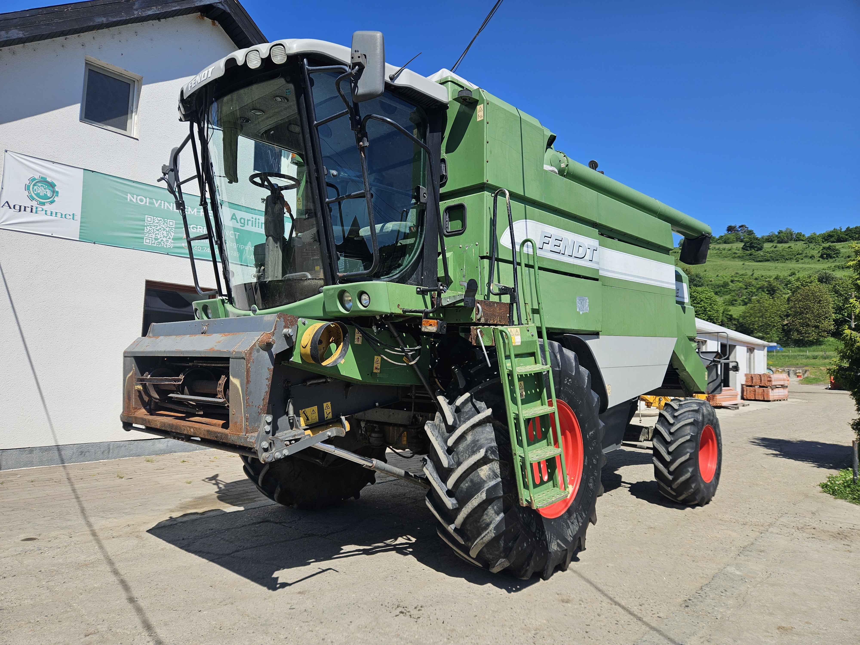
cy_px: 322
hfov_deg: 73.9
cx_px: 430
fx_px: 571
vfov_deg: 58.9
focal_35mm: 23
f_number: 1.8
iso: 25
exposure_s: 1/1899
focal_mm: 5.4
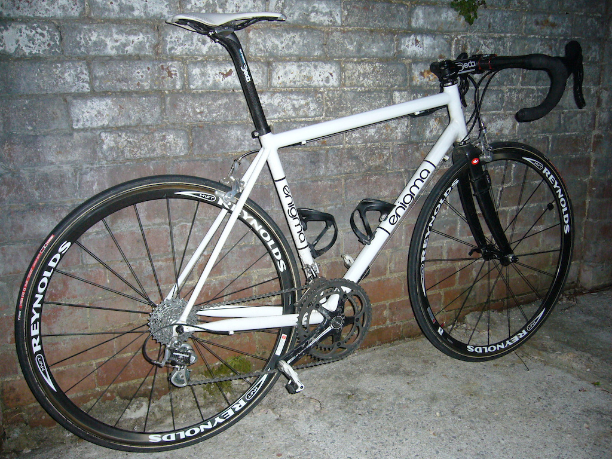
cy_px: 230
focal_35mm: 35
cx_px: 306
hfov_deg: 52.6
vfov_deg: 40.7
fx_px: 619
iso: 200
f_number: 2.8
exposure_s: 1/60
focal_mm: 5.8
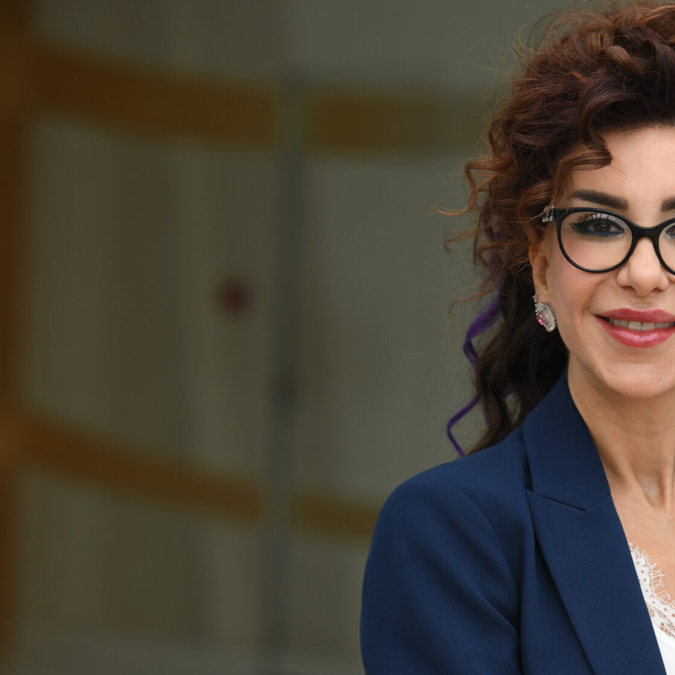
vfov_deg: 6.4
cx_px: 620
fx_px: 6045
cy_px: 481
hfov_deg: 6.4
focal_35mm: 274
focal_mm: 140
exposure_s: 1/125
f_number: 5
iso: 200
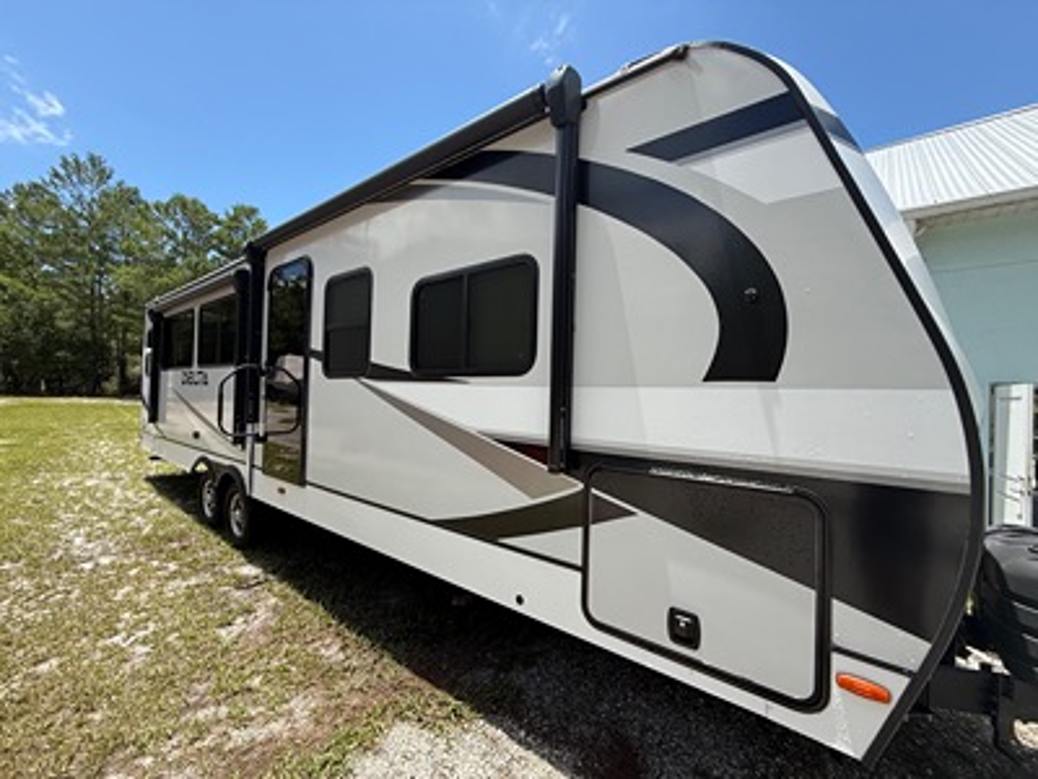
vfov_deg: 85.7
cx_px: 519
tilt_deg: +2.0
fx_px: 420
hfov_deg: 102.1
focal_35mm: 14
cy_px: 390
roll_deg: -3.5
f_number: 2.2
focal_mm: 2.22
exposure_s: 1/1105
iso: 50
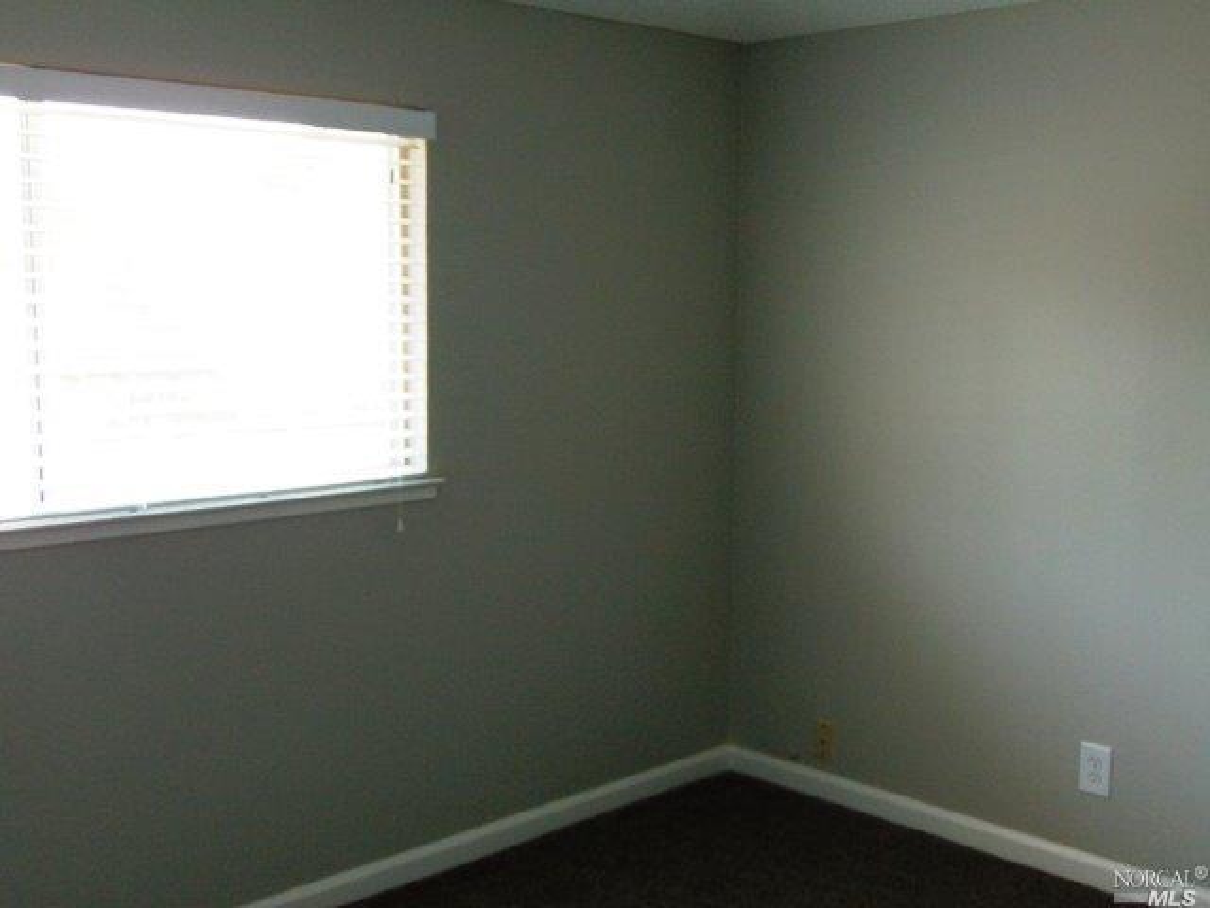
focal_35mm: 42
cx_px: 605
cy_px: 454
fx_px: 1468
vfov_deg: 34.3
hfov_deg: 44.8
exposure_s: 1/60
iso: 160
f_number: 3.3
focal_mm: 7.6
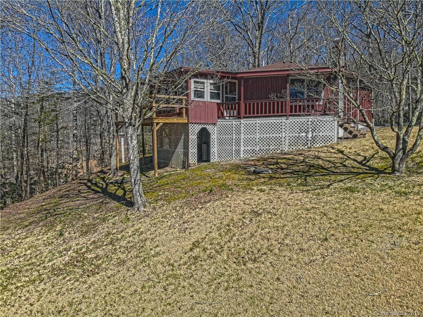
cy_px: 158
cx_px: 212
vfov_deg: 56.8
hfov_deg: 71.6
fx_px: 293
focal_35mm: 24
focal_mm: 4.5
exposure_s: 1/395
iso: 100
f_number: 2.8
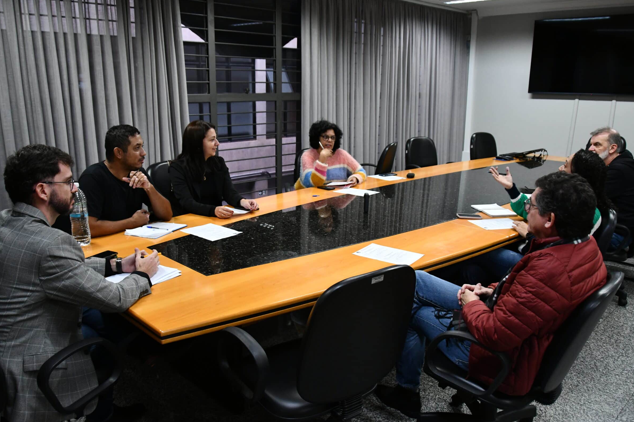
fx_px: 511
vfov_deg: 44.9
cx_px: 322
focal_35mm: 29
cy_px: 225
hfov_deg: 63.7
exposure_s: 1/125
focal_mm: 18
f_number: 3.5
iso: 2000
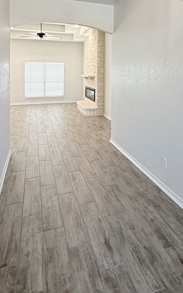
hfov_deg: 43.9
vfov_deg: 62.7
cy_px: 74
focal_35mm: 28
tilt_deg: +0.2
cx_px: 120
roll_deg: -1.3
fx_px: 224
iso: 160
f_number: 2.2
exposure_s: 1/120
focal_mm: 2.22
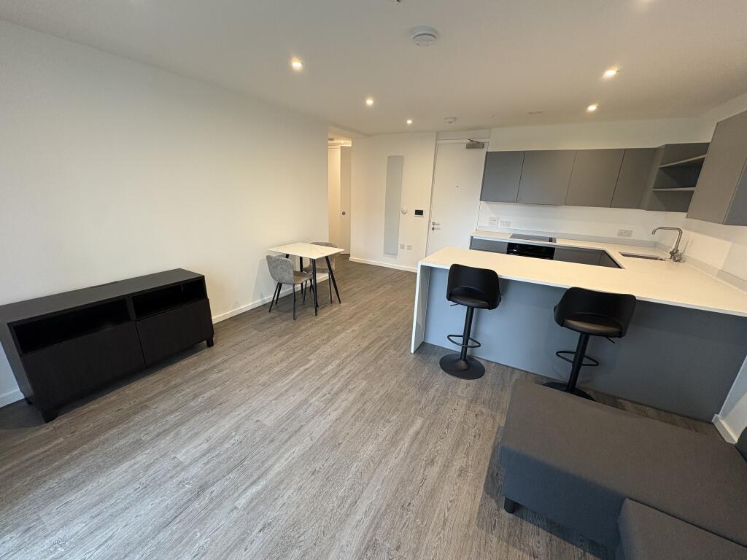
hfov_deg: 102.1
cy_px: 280
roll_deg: -1.5
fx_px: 302
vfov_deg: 85.7
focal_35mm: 14
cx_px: 374
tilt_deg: -17.1
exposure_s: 1/50
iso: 125
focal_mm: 2.22
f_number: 2.2
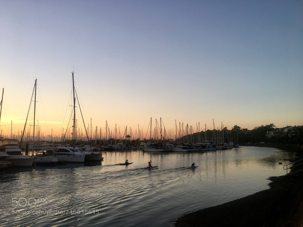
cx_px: 152
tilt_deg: +7.2
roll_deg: +0.8
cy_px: 114
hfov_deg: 61.7
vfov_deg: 48.2
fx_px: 254
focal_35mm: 29
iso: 25
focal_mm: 4.15
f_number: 2.2
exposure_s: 1/122
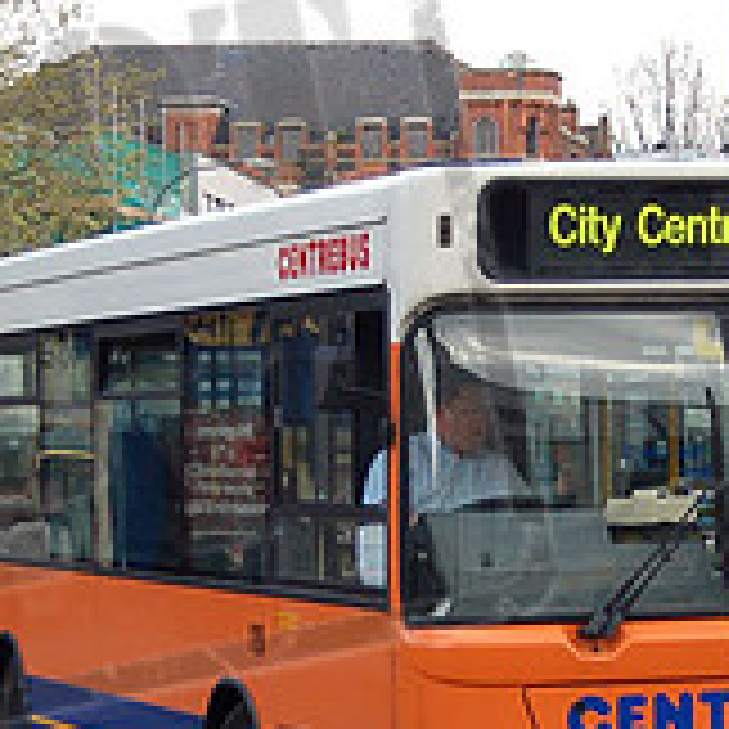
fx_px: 3693
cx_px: 508
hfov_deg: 11.3
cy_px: 482
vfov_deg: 11.3
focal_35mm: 155
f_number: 4.5
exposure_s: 1/800
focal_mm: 34
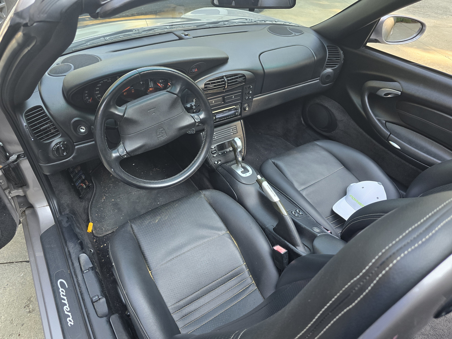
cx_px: 226
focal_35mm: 23
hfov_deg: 73.9
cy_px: 170
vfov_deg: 58.9
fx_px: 300
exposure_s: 1/180
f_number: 1.7
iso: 125
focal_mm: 6.3
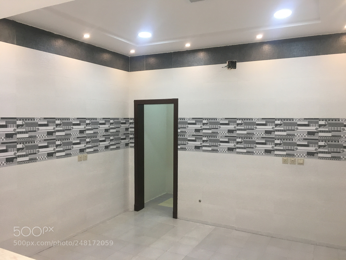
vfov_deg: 48.2
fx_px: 290
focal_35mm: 29
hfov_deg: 61.7
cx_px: 173
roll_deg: -0.4
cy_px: 130
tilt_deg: -2.3
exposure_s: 1/30
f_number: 2.2
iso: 40
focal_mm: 4.15
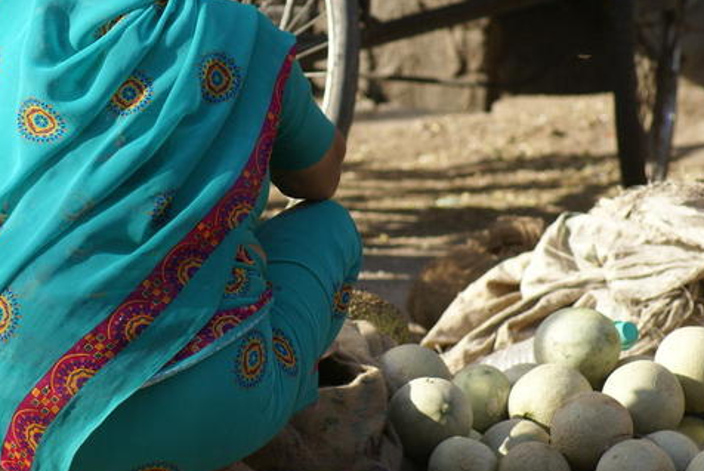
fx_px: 7494
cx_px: 171
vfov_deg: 3.6
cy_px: 158
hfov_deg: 5.4
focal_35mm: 383
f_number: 5.6
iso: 200
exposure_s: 1/250
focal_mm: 160
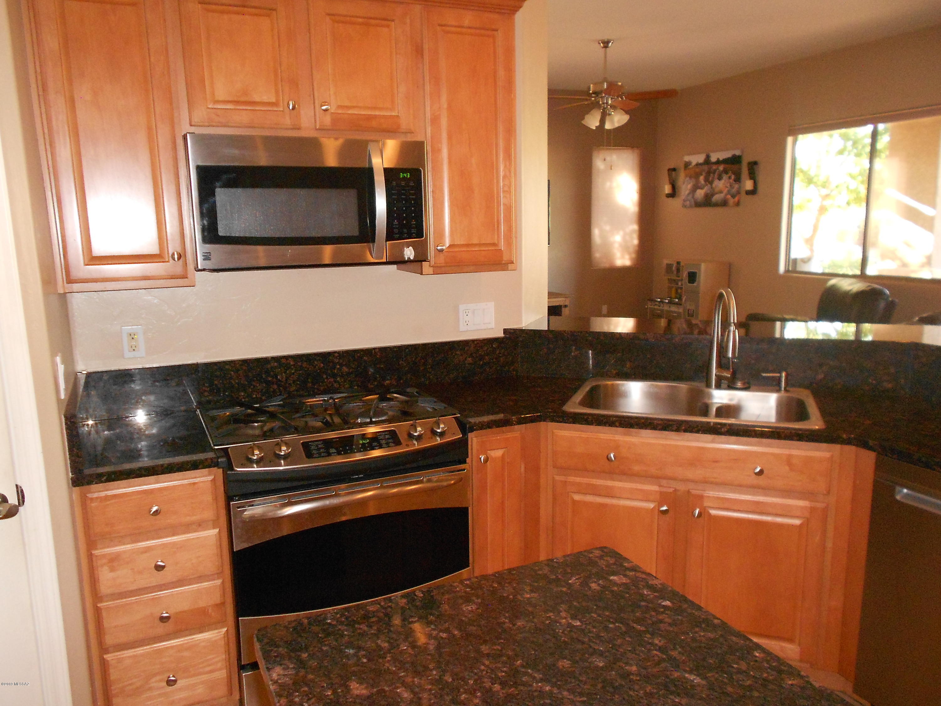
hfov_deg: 67.3
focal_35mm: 26
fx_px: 707
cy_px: 353
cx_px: 470
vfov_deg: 53.1
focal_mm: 4.6
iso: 400
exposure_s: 1/25
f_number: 3.2
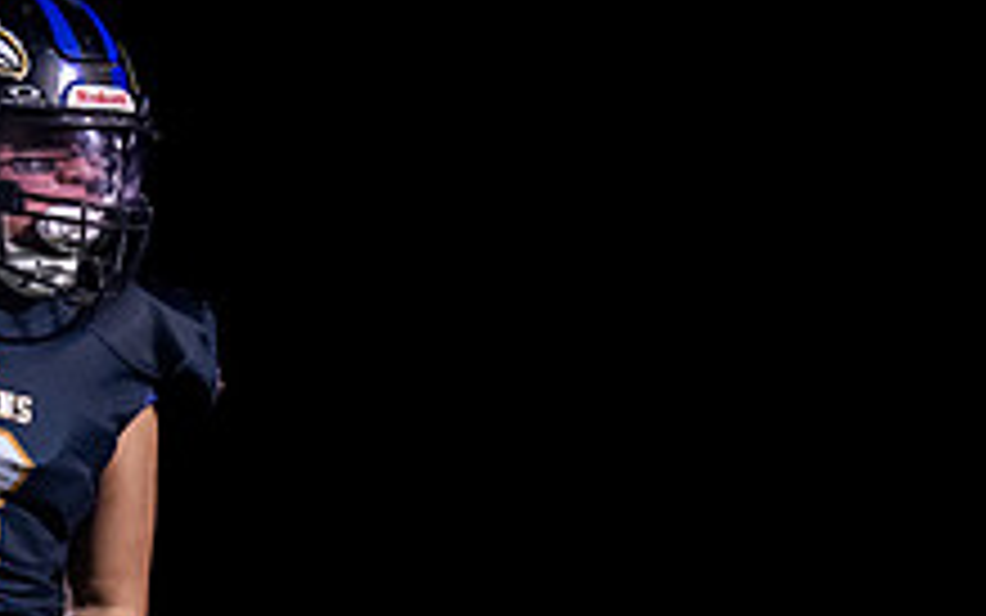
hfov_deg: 6.0
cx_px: 135
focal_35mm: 349
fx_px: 9381
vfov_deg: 3.8
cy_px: 660
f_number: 2.8
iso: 2500
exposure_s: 1/1000
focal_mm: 101
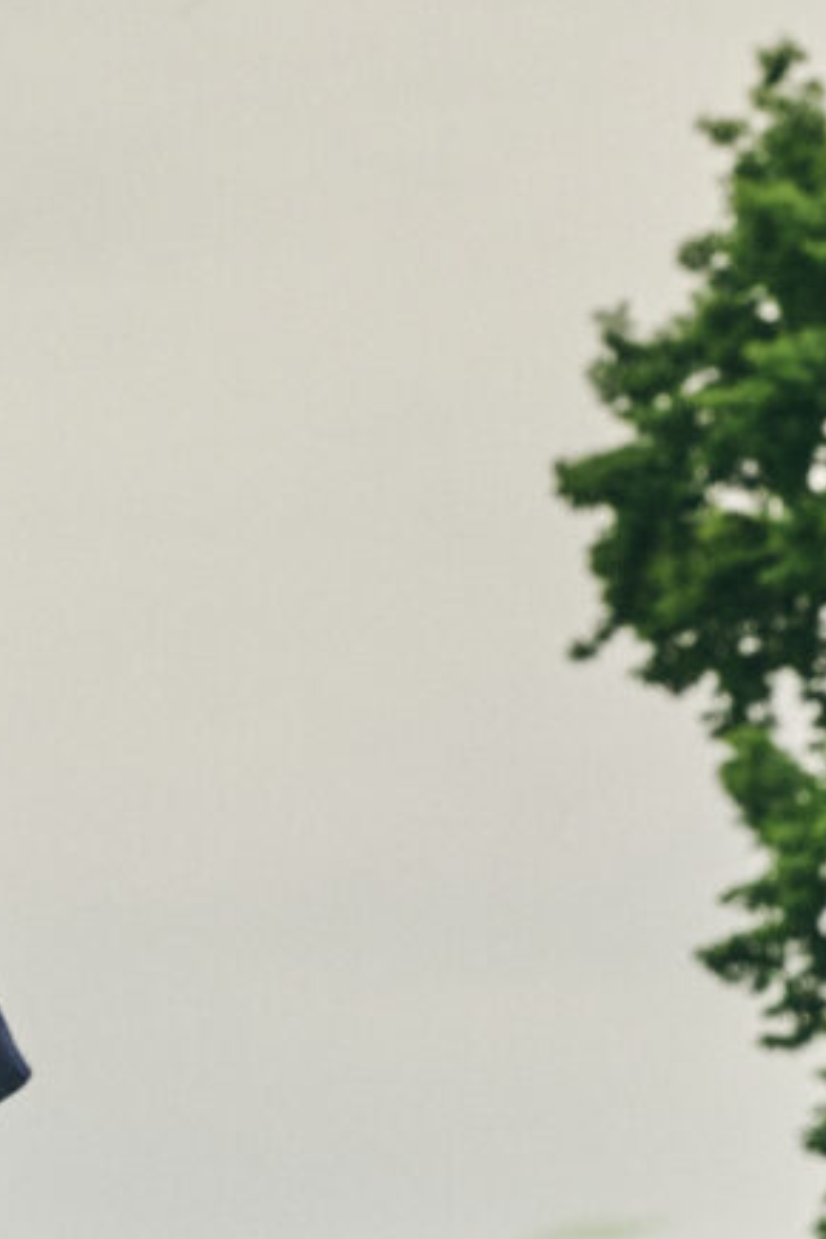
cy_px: 2430
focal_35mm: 247
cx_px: -728
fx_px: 8500
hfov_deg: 5.5
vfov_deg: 8.0
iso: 100
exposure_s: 1/200
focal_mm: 42
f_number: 10
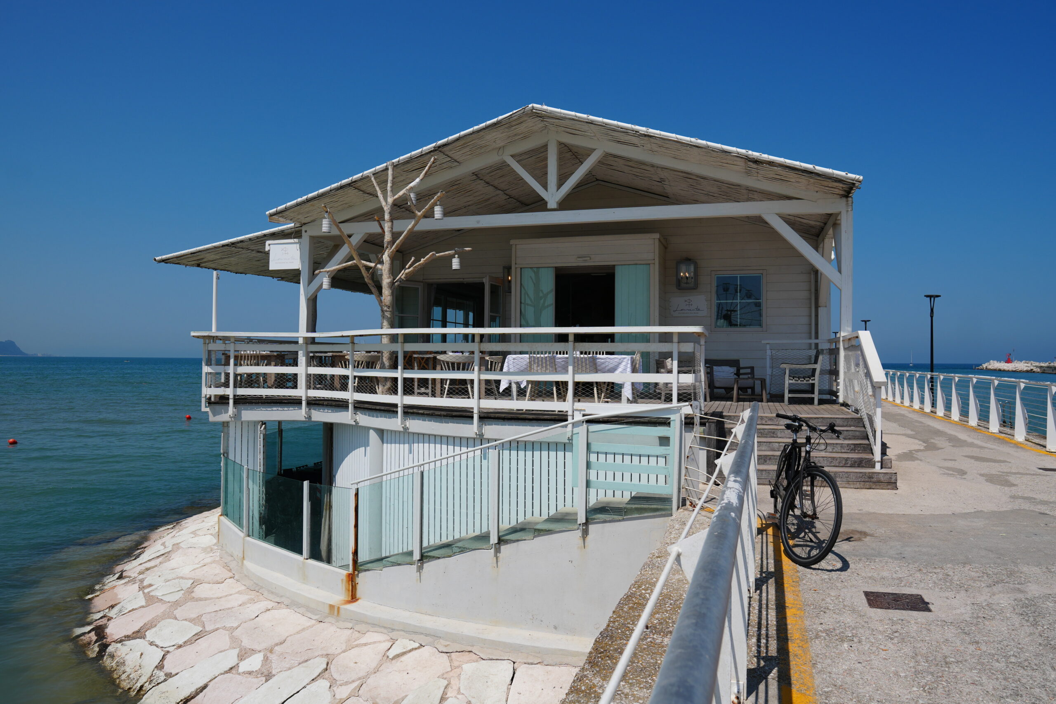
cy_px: 352
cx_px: 528
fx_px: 704
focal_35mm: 24
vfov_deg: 53.1
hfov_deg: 73.7
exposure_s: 1/1600
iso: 100
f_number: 5
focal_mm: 16
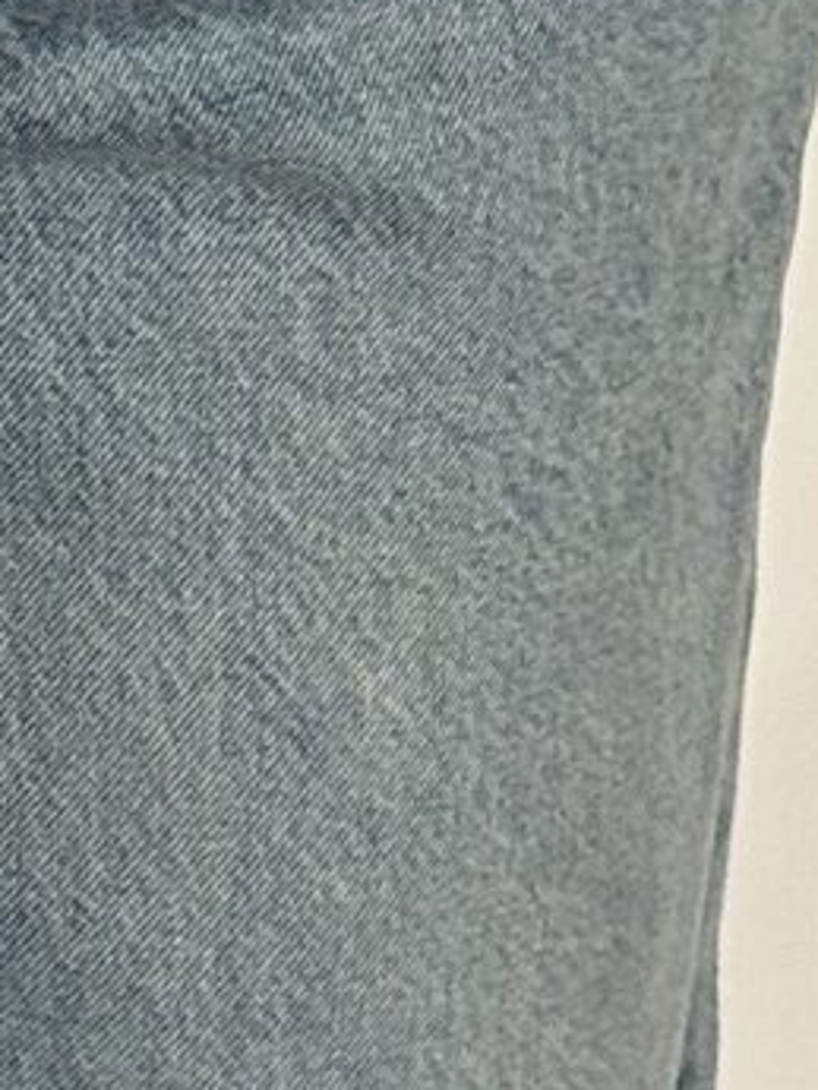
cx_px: -205
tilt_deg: -25.6
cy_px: 1472
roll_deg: -0.5
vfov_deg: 7.3
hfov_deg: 5.5
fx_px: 8407
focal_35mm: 267
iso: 100
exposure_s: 1/97
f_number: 1.78
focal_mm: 6.76
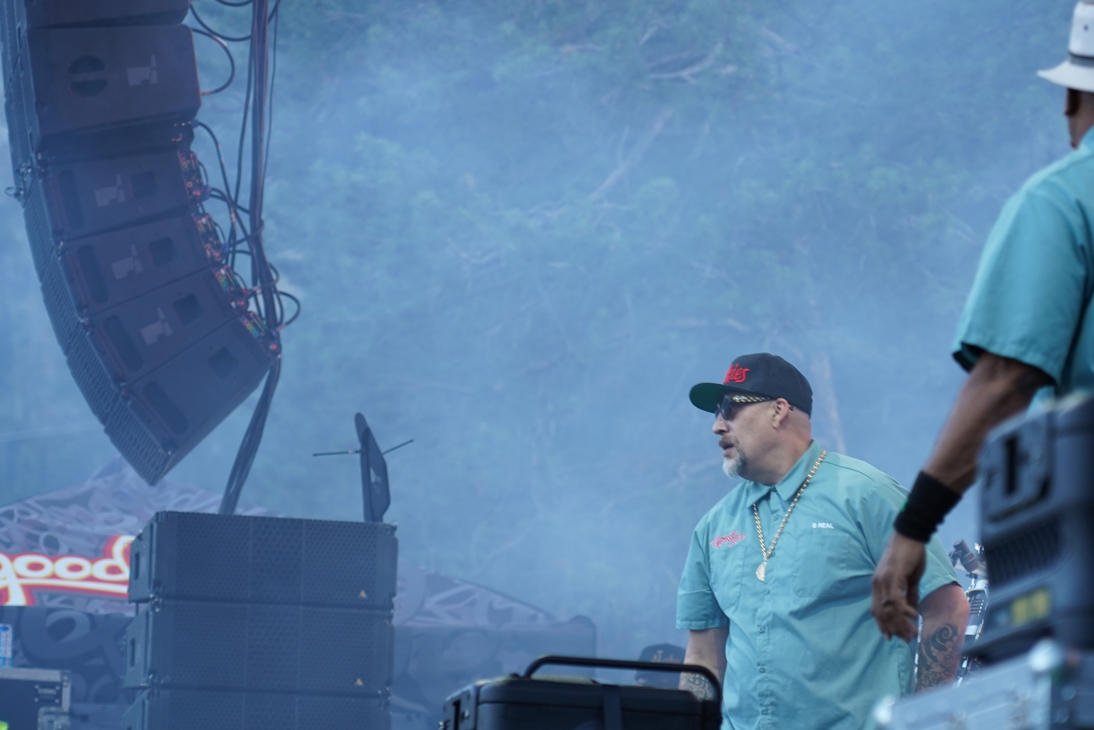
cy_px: 438
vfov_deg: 8.0
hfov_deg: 12.0
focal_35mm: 171
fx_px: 5196
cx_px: 610
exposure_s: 1/160
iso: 320
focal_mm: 105
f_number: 4
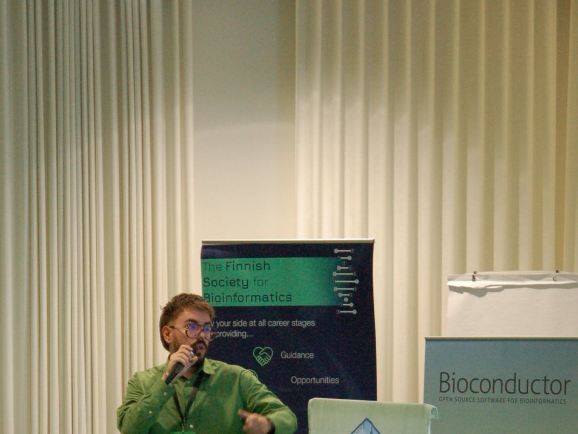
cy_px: 464
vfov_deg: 9.7
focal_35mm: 151
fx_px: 2522
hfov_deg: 13.1
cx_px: 265
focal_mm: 50
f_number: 2.8
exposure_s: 1/125
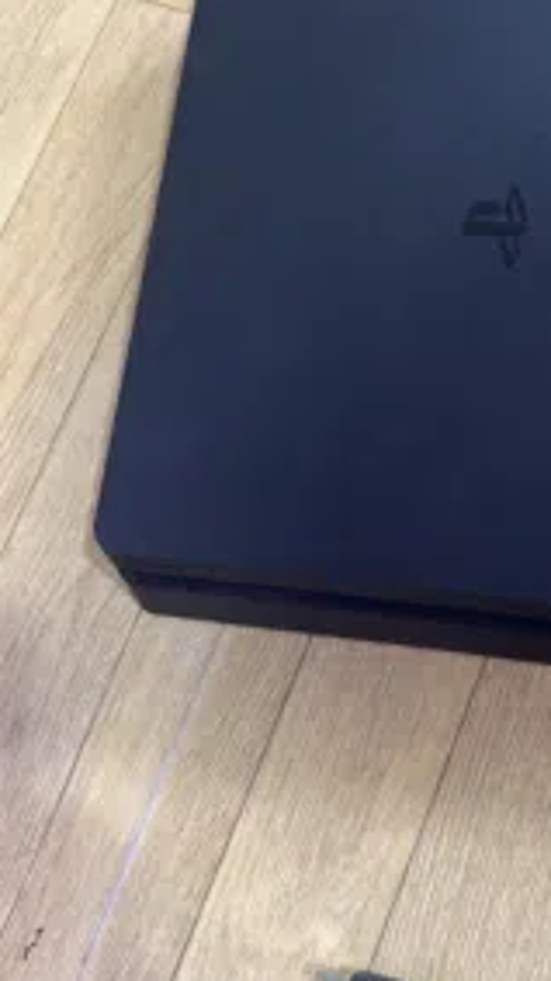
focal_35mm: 37
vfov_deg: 53.0
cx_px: 485
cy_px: 333
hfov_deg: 30.7
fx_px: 962
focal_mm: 6.76
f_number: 1.78
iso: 400
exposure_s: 1/50
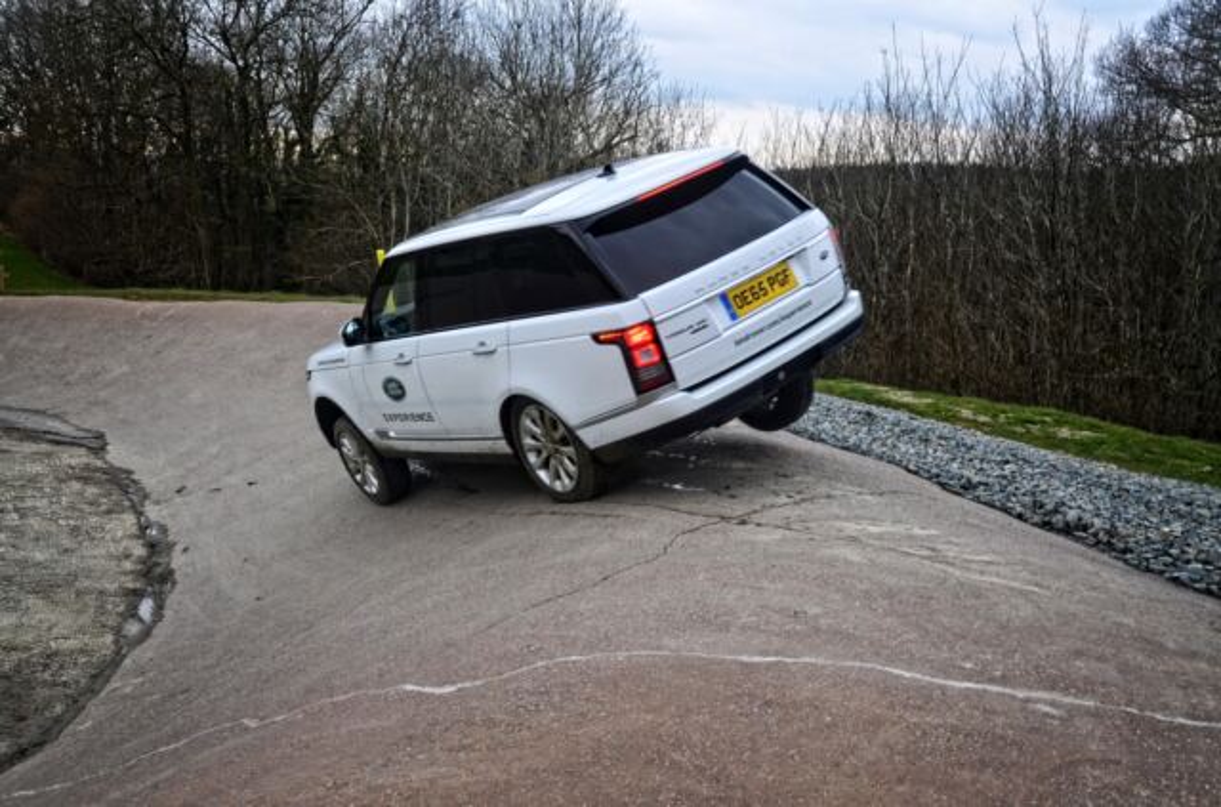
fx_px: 1218
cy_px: 404
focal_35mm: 36
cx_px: 610
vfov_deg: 36.7
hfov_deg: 53.3
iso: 200
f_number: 13
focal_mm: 24
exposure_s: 1/30
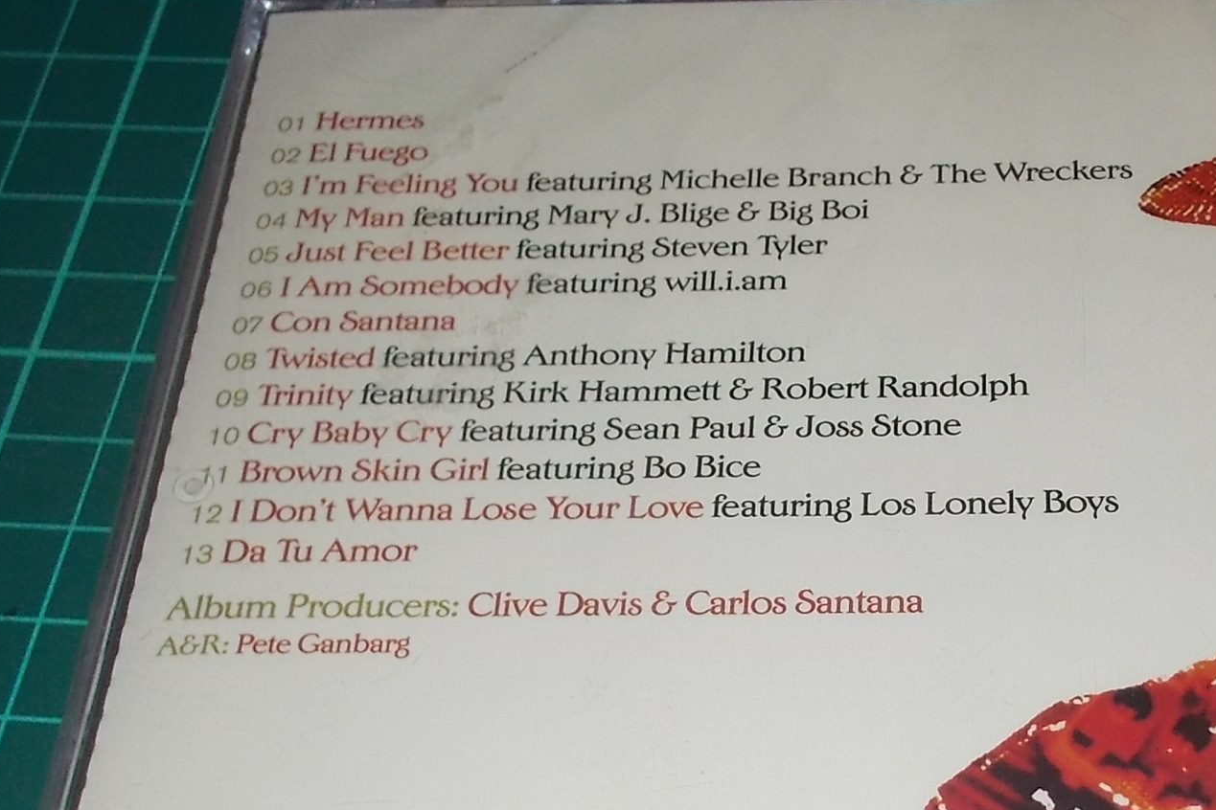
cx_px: 906
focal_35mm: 54
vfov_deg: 24.7
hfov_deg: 36.1
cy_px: 646
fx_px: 1824
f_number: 3.3
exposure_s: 1/30
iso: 200
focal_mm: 4.1
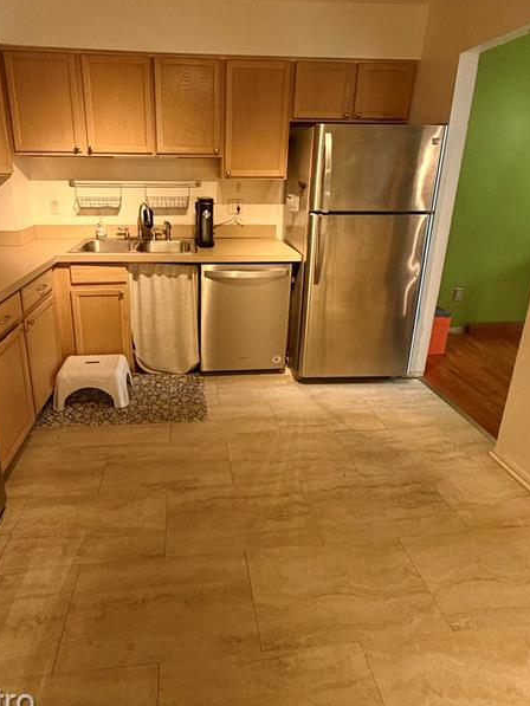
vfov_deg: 86.3
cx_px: 213
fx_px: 367
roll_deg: -0.6
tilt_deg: -14.8
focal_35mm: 18
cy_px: 272
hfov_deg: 70.9
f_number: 2.2
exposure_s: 1/120
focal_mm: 2.22
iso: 100
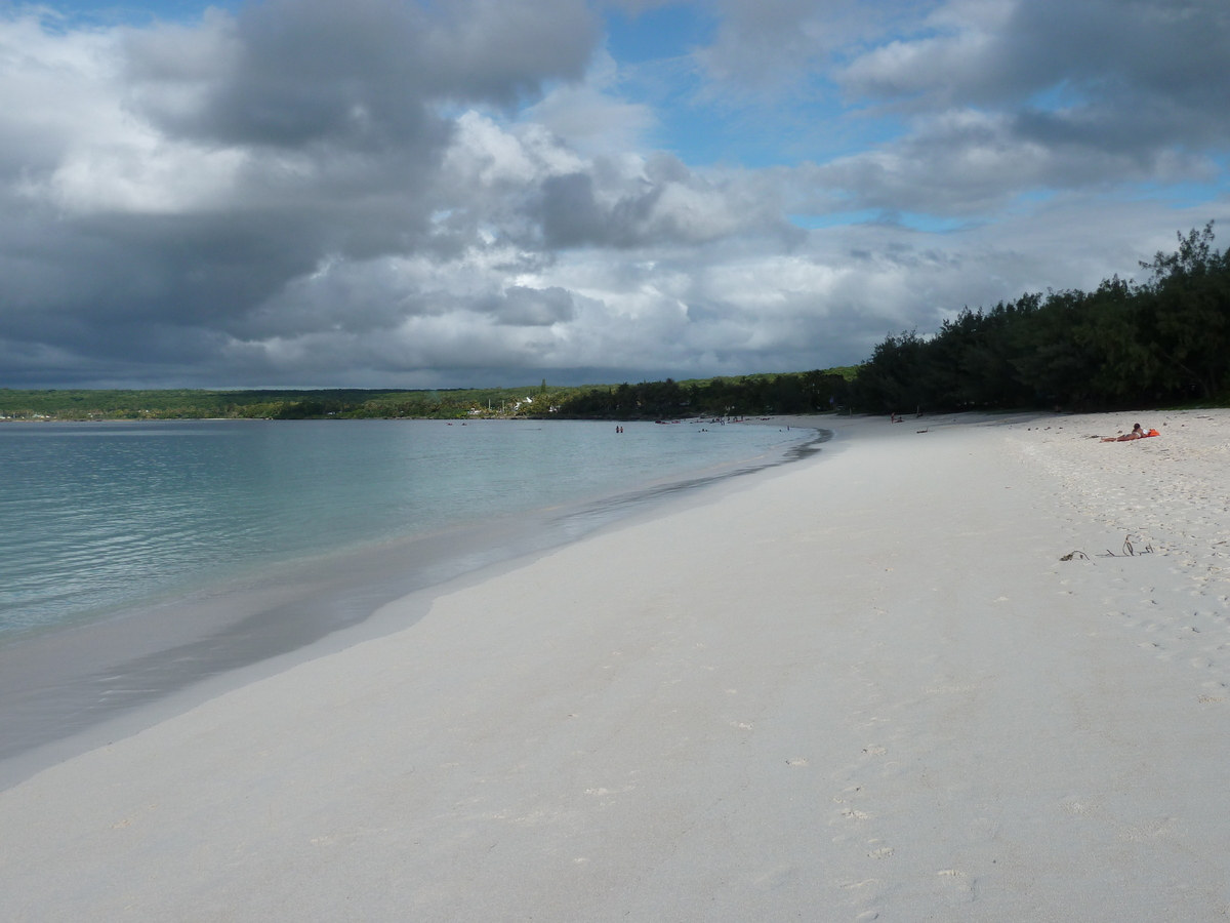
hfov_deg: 50.1
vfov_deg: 38.7
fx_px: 1315
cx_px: 615
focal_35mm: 37
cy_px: 462
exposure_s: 1/1300
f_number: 3.6
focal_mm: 6.1
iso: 80
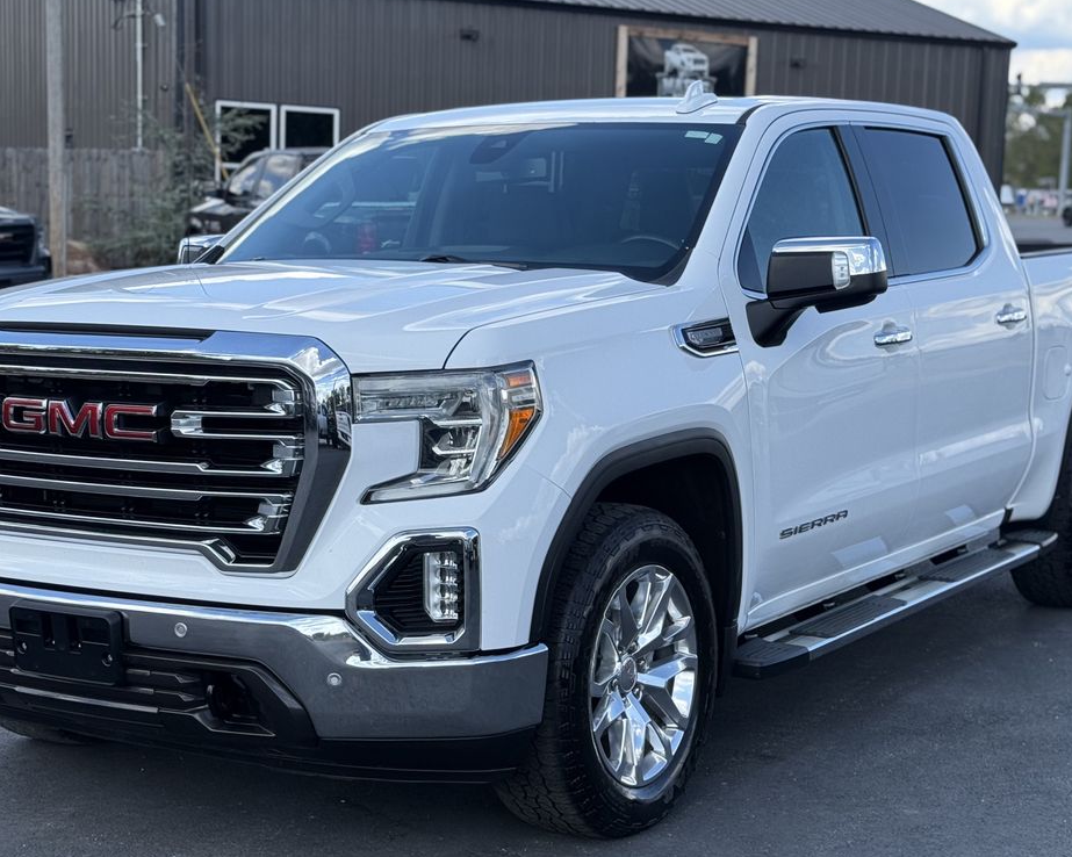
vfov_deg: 23.5
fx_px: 2062
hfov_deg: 29.1
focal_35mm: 65
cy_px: 507
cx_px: 538
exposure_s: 1/1883
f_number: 1.78
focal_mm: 6.76
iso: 64
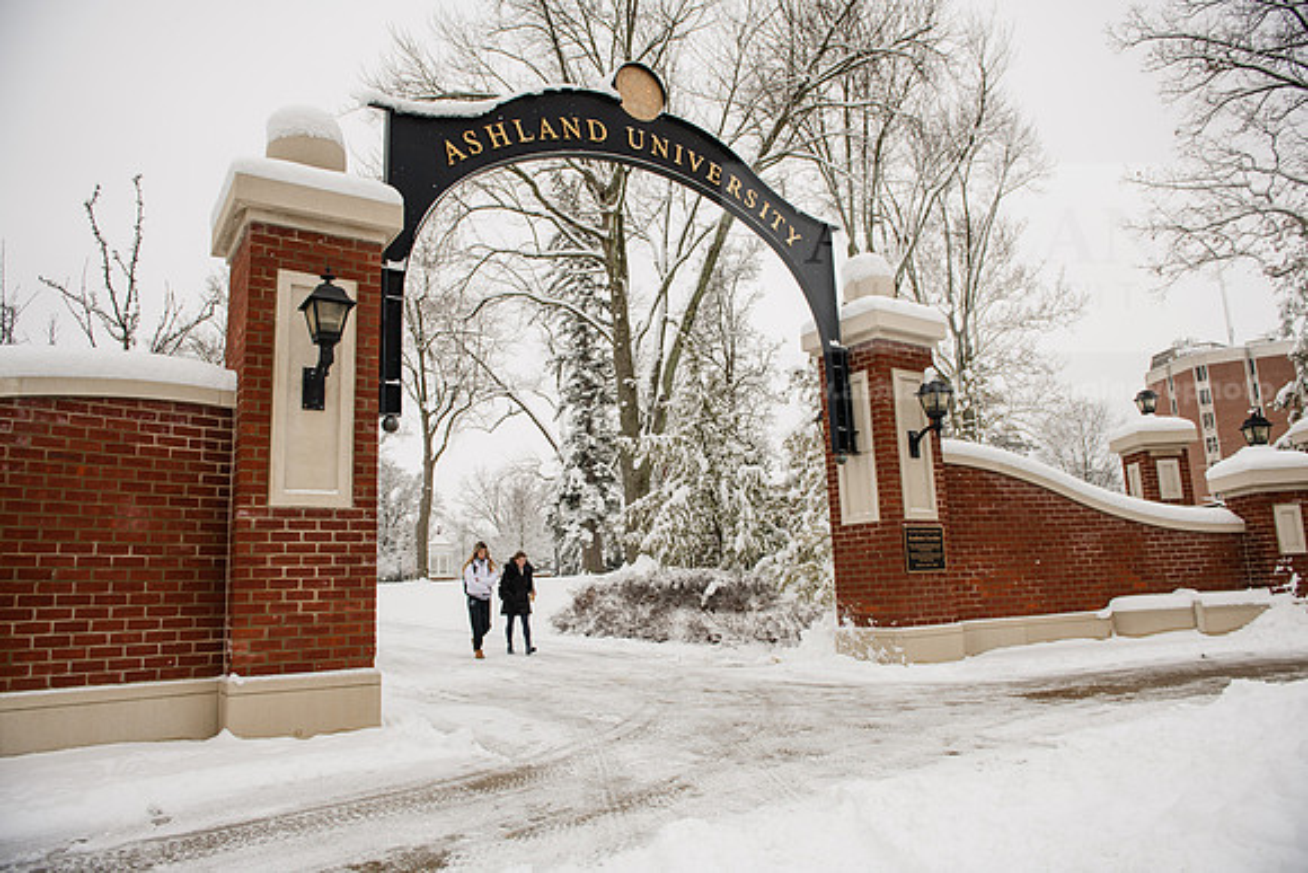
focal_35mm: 24
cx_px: 654
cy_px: 436
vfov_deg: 53.2
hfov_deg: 73.7
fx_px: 872
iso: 125
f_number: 4
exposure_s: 1/500
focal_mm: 24
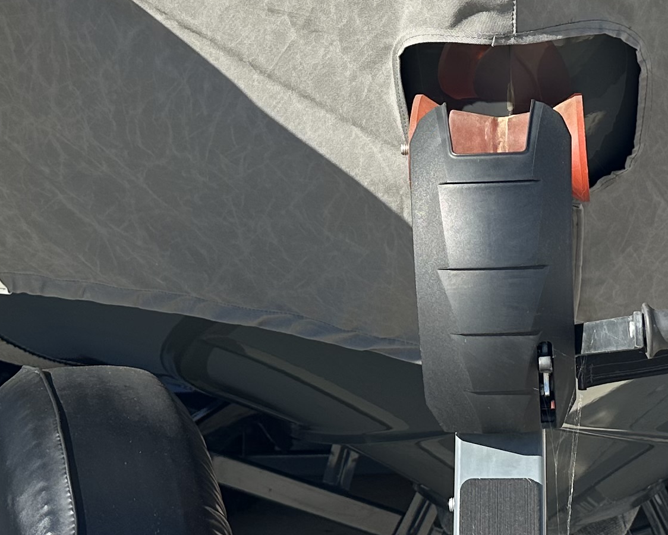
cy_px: 45
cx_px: 438
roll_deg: +1.5
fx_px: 1661
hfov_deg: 22.7
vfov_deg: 18.0
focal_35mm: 84
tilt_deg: +2.3
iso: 80
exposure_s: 1/2070
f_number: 1.78
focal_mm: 6.86
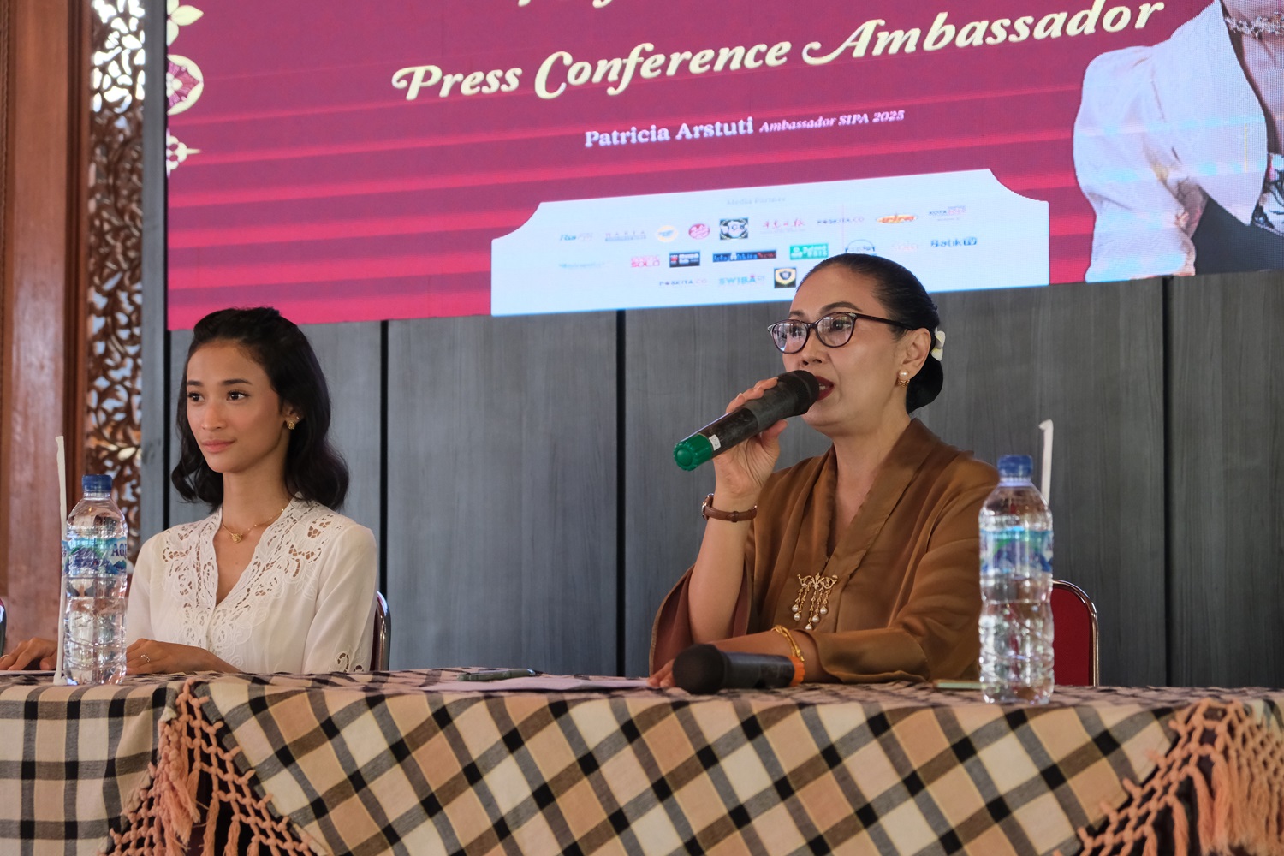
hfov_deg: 24.5
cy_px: 428
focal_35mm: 83
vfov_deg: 16.5
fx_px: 2960
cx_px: 642
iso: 2000
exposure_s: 1/100
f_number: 4
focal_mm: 55
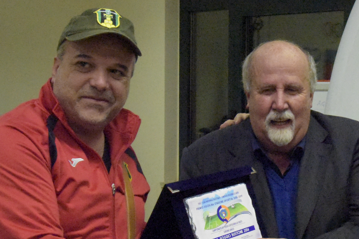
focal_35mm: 68
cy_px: 145
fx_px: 678
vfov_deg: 20.0
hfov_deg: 29.1
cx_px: 281
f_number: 16
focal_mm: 32
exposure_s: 1/160
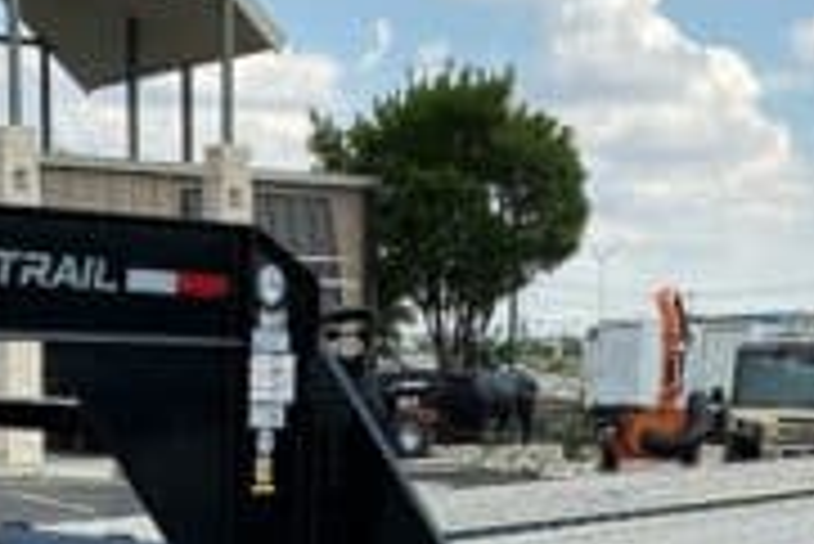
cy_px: 598
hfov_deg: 20.4
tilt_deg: -2.6
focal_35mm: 100
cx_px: 400
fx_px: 2263
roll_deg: +1.0
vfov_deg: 13.4
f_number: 1.8
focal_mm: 3
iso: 25
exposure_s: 1/1626
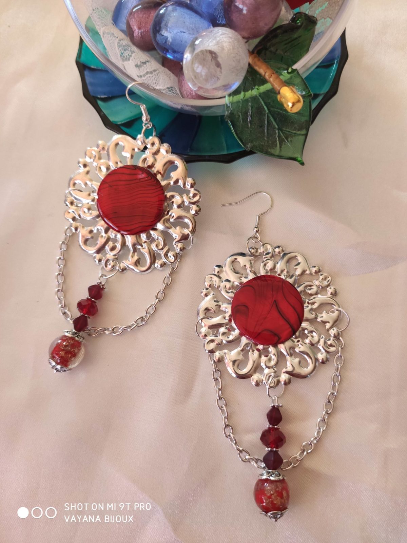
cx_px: 204
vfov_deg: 67.3
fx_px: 408
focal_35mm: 26
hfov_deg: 53.1
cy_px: 272
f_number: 1.75
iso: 376
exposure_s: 1/50
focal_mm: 4.77
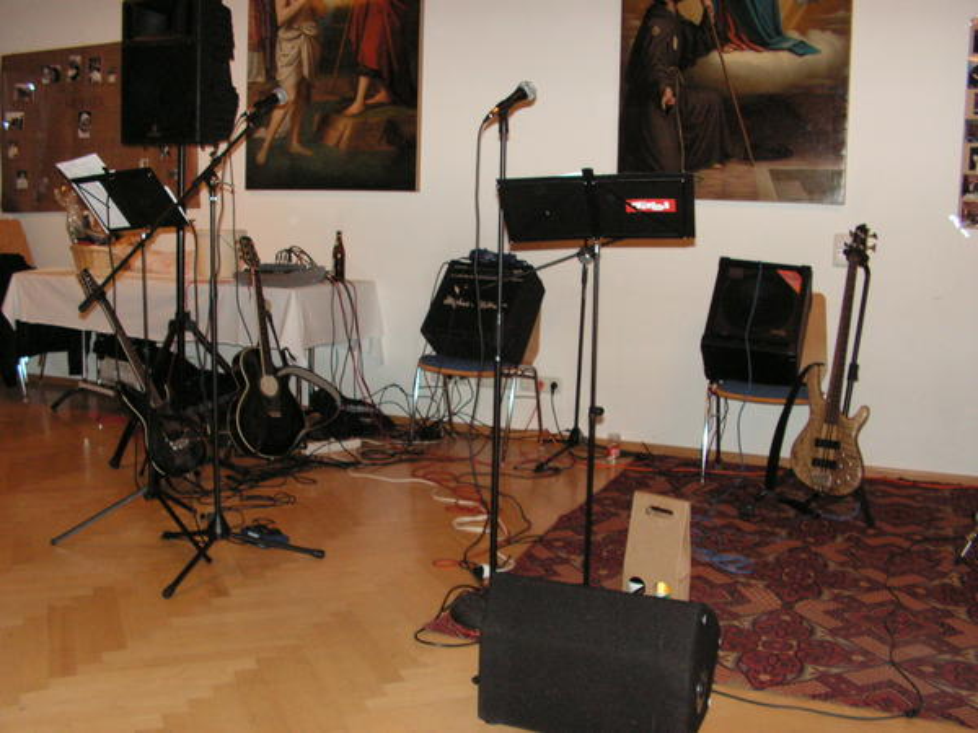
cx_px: 489
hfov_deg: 51.4
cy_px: 366
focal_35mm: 36
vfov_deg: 39.7
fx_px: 1017
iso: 160
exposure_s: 1/40
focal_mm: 6
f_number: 3.2
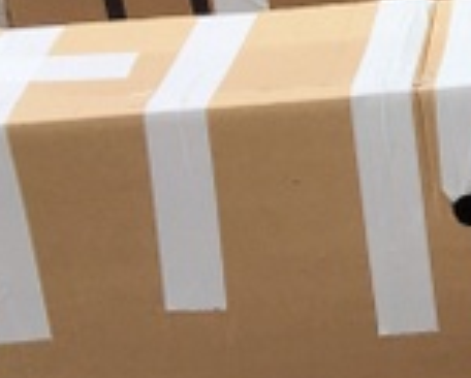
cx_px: 1168
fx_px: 2080
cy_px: 65
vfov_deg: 10.4
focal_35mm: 149
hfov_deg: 10.8
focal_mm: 4.15
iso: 32
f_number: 2.2
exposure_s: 1/434
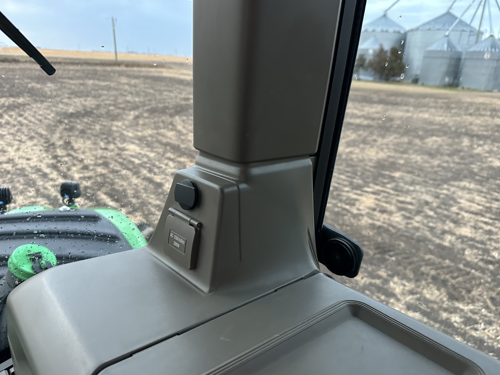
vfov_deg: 53.0
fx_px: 376
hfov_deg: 67.3
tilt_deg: -20.9
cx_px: 245
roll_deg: -3.4
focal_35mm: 26
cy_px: 194
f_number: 1.78
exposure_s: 1/60
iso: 640
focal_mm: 6.86
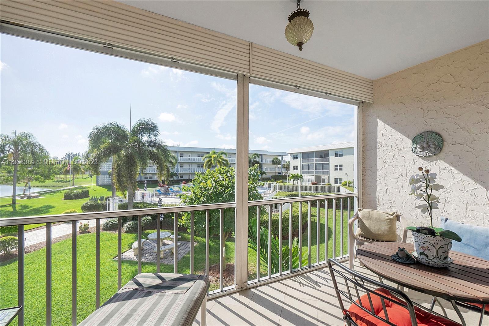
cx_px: 244
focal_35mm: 15
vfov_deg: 77.3
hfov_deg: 100.4
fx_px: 204
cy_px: 163
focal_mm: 10
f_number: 10
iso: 200
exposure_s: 1/320
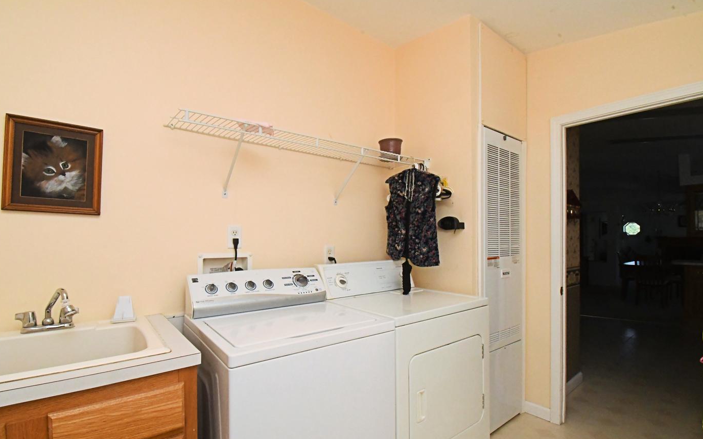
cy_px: 239
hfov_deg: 97.8
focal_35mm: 16
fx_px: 307
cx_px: 336
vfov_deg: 71.1
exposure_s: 1/250
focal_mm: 10
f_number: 20
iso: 4000
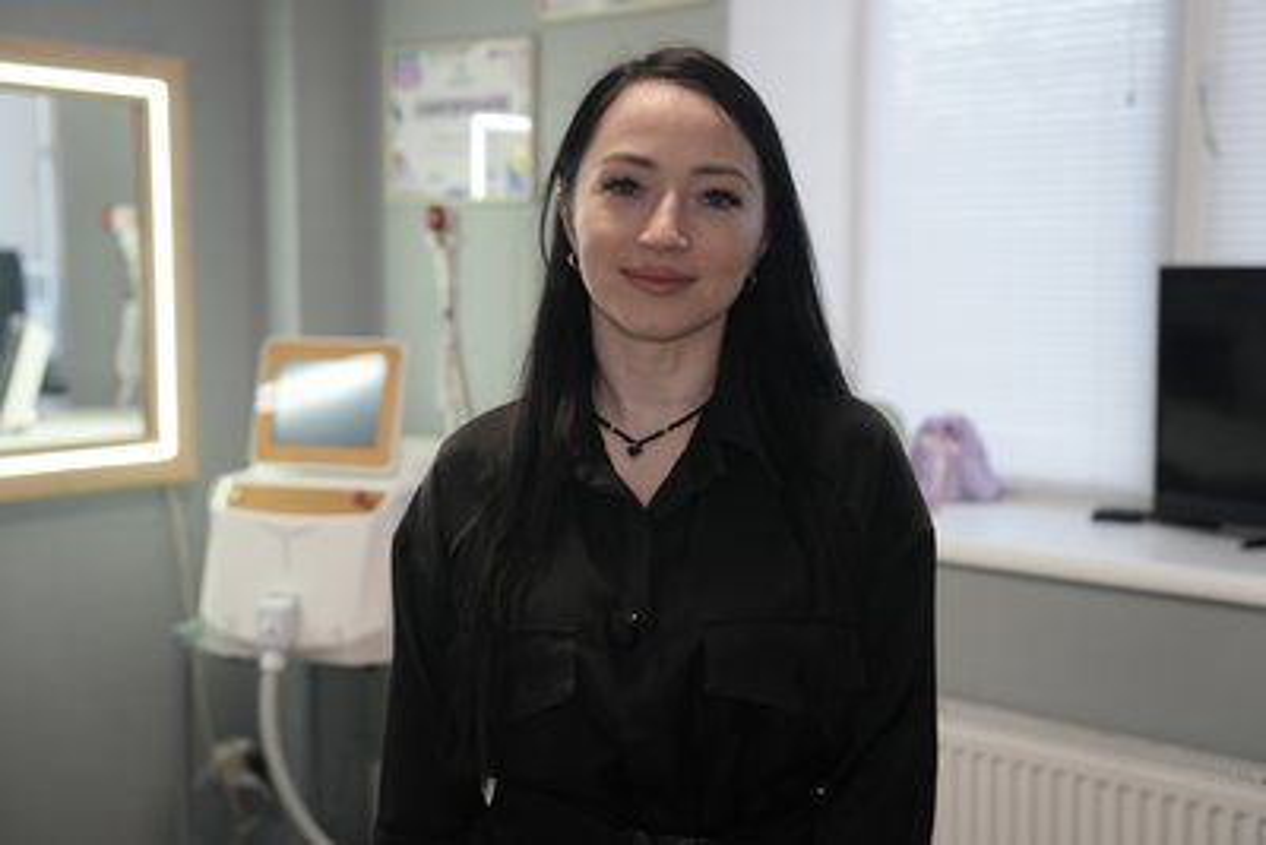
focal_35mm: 46
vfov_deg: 29.3
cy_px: 422
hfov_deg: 42.7
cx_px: 633
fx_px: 1618
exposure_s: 1/125
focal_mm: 46
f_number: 2.8
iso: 1000
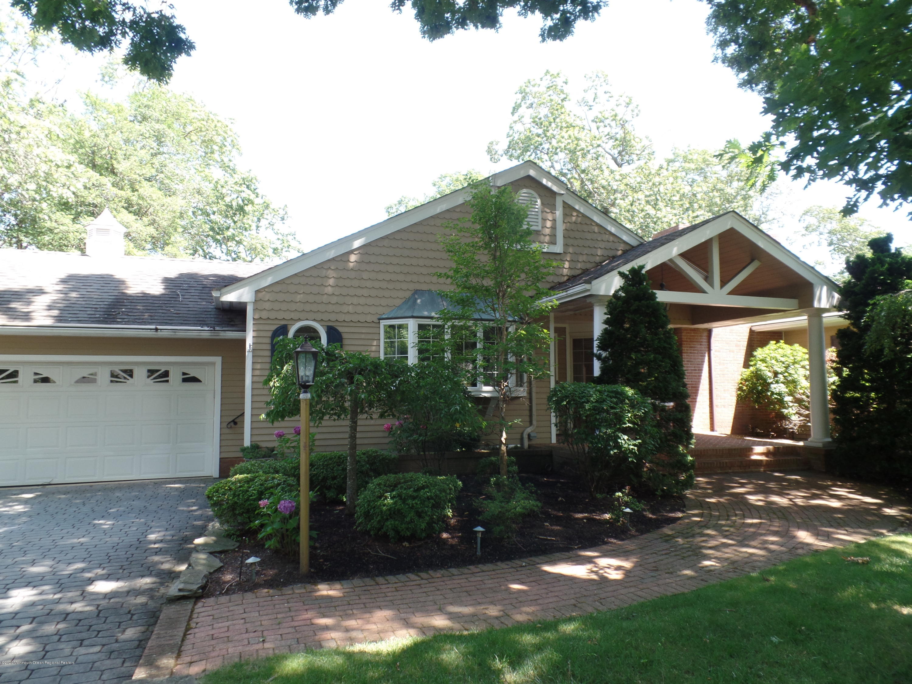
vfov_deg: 58.9
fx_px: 606
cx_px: 456
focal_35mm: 23
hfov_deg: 73.9
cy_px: 342
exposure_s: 1/60
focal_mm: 4.1
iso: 80
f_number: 3.5
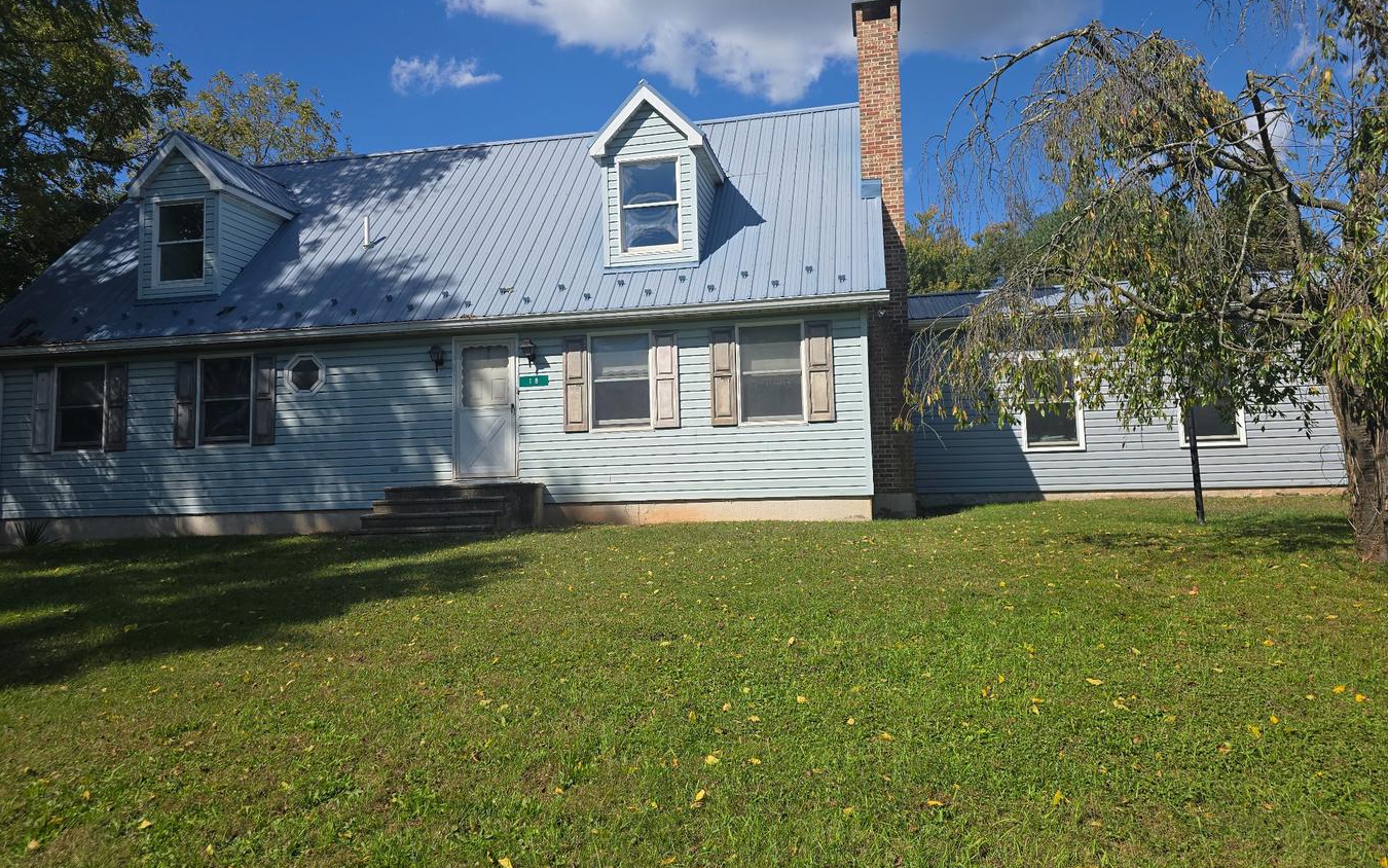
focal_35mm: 26
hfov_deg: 70.4
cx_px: 681
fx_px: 984
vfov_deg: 47.6
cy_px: 414
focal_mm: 6.3
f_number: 1.7
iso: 12
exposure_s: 1/1011
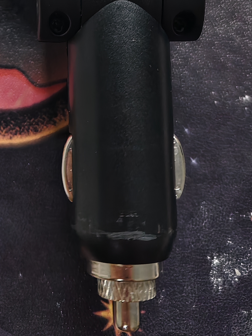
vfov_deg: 25.6
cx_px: -14
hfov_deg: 21.3
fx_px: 640
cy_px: -90
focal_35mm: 66
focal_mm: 8.67
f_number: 1.75
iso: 154
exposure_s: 1/100
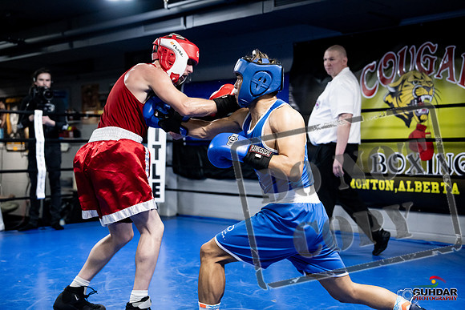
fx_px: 620
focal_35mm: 48
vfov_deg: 28.1
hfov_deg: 41.1
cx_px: 232
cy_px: 155
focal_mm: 48
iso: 8000
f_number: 2.8
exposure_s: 1/1000
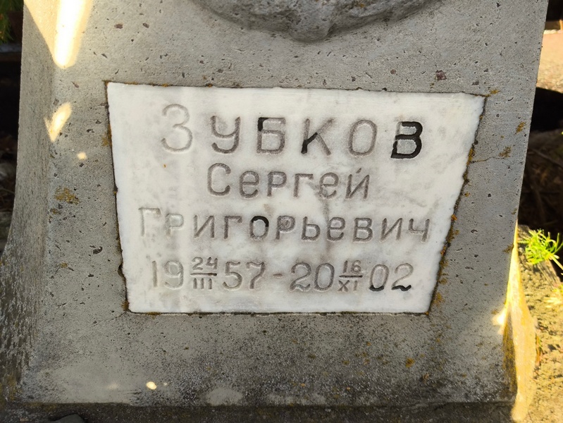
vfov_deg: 29.1
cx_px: 282
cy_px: 212
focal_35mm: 50
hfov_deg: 38.2
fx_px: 814
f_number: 1.7
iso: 50
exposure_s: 1/147
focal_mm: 4.71
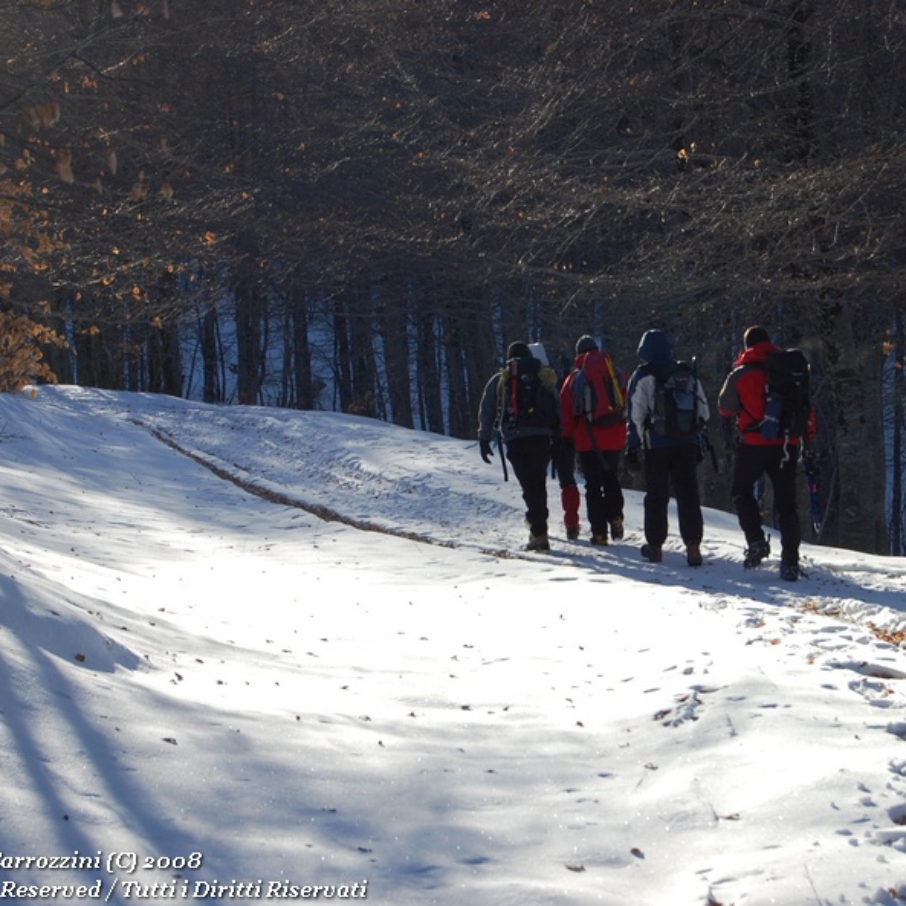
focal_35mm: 107
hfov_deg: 16.3
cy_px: 451
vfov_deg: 16.3
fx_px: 3158
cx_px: 574
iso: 200
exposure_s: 1/250
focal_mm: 55
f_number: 8
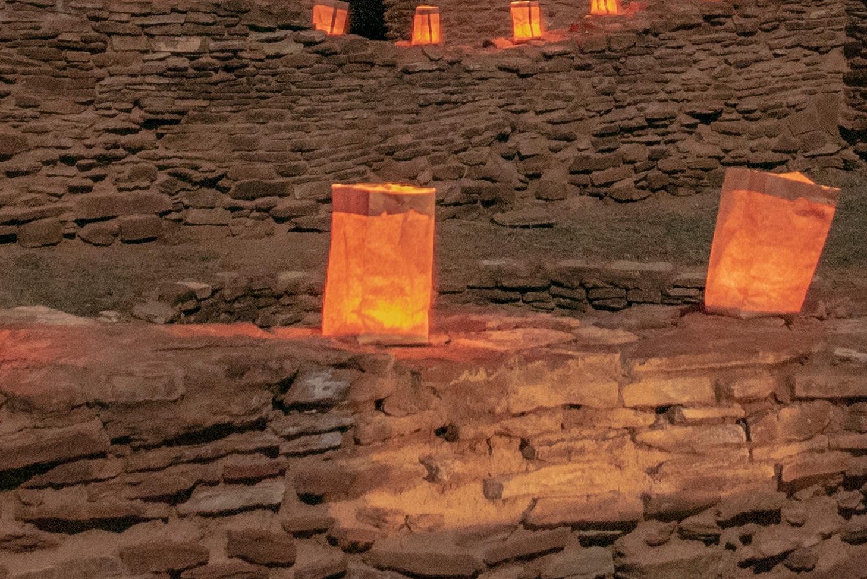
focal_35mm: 99
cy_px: -201
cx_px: 565
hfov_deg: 20.5
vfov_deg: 13.3
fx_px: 2386
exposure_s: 15
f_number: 7.1
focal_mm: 24
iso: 1600
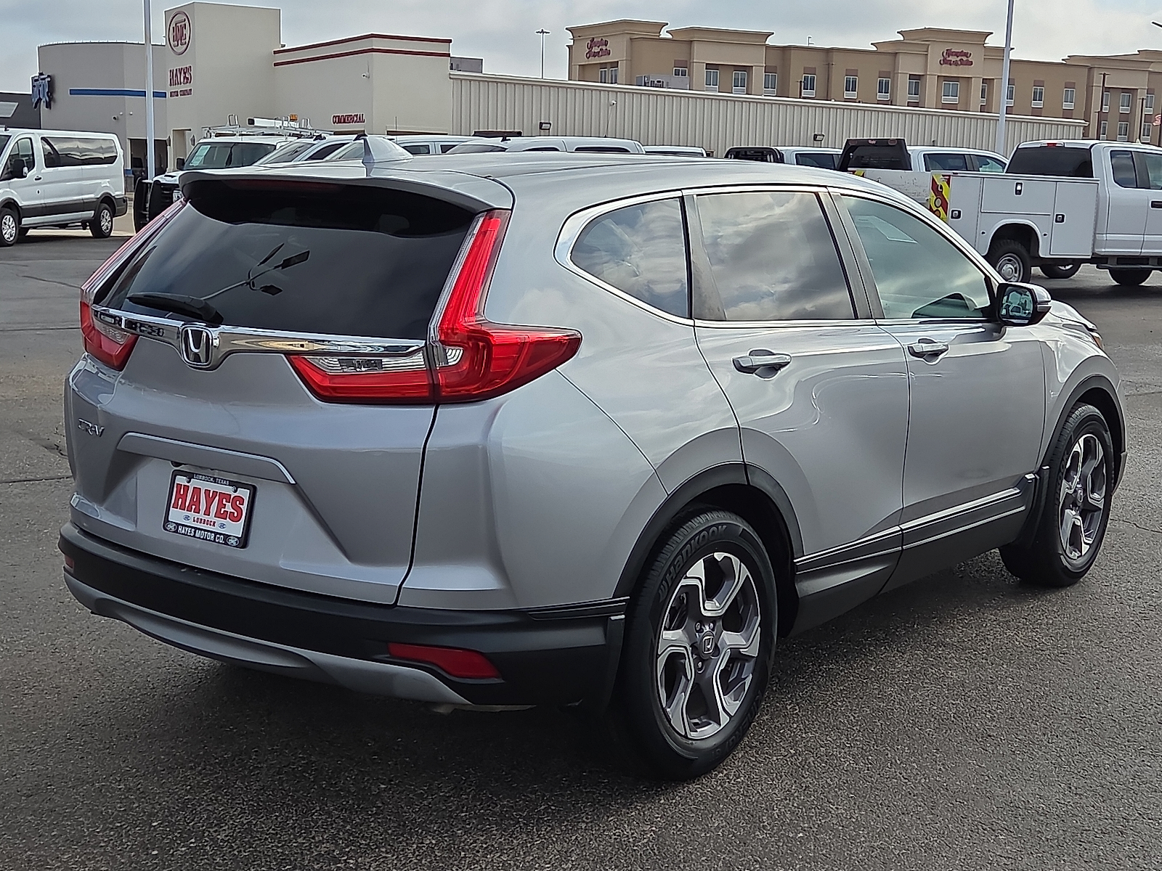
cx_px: 581
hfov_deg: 40.4
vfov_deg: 30.9
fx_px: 1578
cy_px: 436
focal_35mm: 47
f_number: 1.8
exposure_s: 1/1429
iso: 25
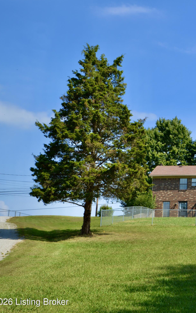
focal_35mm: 56
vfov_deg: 36.3
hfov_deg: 21.7
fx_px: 479
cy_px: 157
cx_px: 225
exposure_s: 1/200
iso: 100
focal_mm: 24
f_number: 7.1
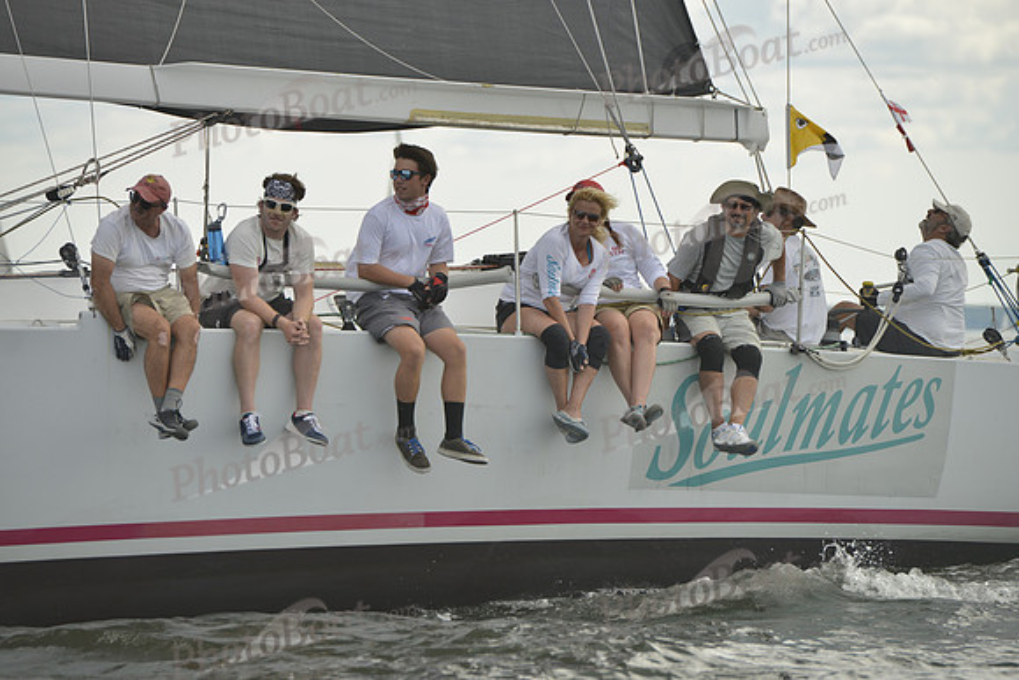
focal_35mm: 200
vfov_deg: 6.9
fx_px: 5662
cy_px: 340
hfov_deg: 10.3
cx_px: 510
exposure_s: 1/1000
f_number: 6.3
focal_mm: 200
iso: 200
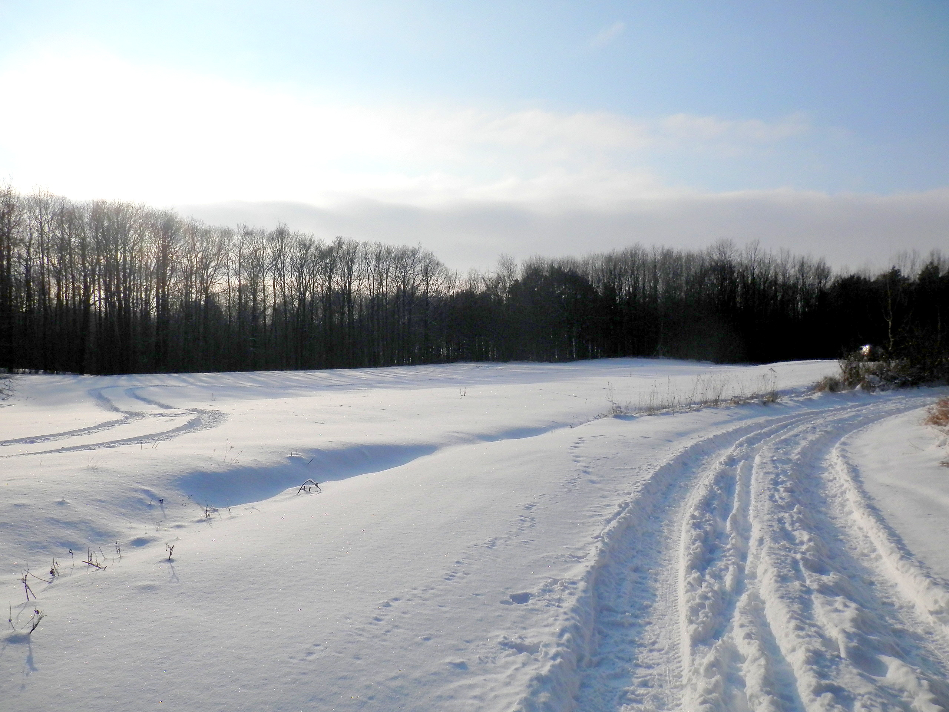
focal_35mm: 25
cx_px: 474
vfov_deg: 54.9
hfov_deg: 69.4
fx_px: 685
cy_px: 356
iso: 80
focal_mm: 4.5
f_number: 8.7
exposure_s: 1/640
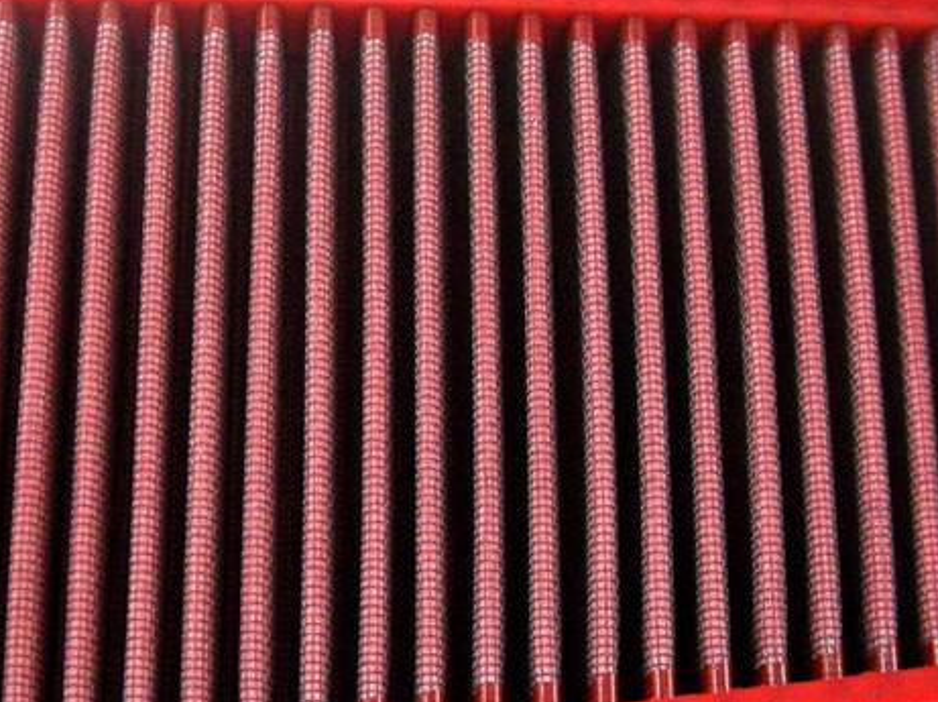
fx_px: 2058
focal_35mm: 76
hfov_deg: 25.6
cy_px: 423
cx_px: 378
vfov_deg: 19.3
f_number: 2.8
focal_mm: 5.7
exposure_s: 1/50.1
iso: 357
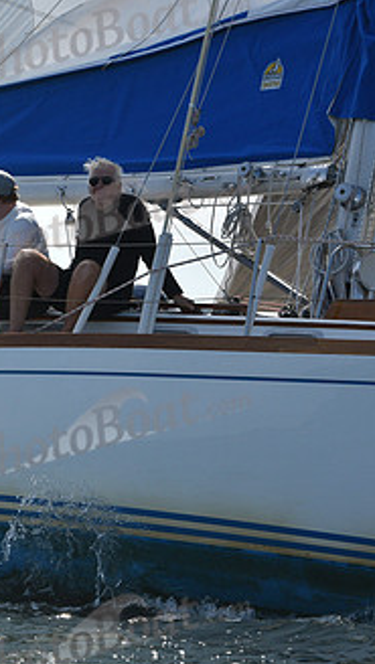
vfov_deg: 9.5
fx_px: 3987
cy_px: 353
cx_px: -138
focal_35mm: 226
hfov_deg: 5.3
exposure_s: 1/1000
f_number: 10
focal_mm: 122
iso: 320
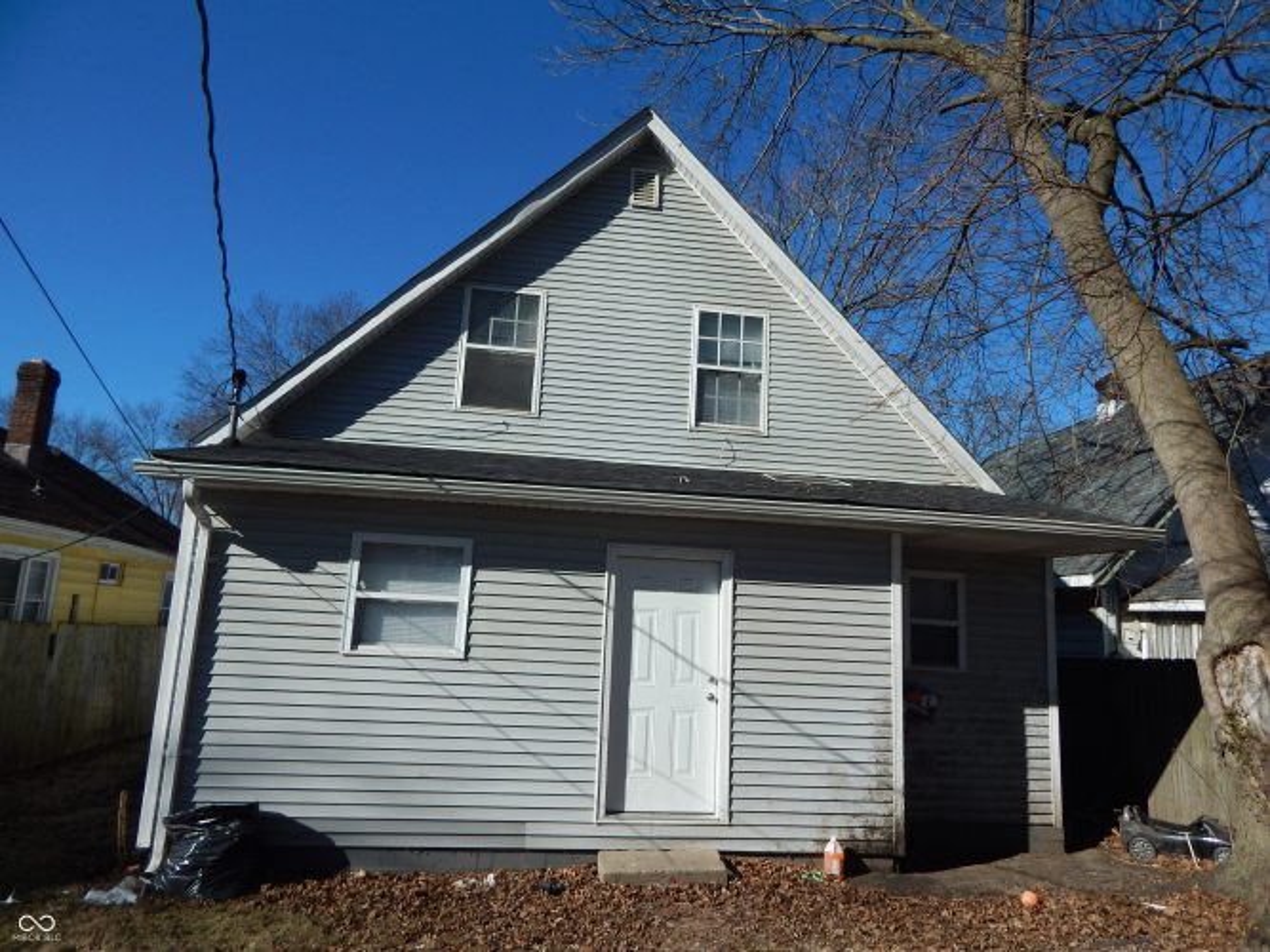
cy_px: 476
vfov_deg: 61.1
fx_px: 807
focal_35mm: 22
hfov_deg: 76.4
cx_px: 635
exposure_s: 1/800
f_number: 6
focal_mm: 4
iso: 125
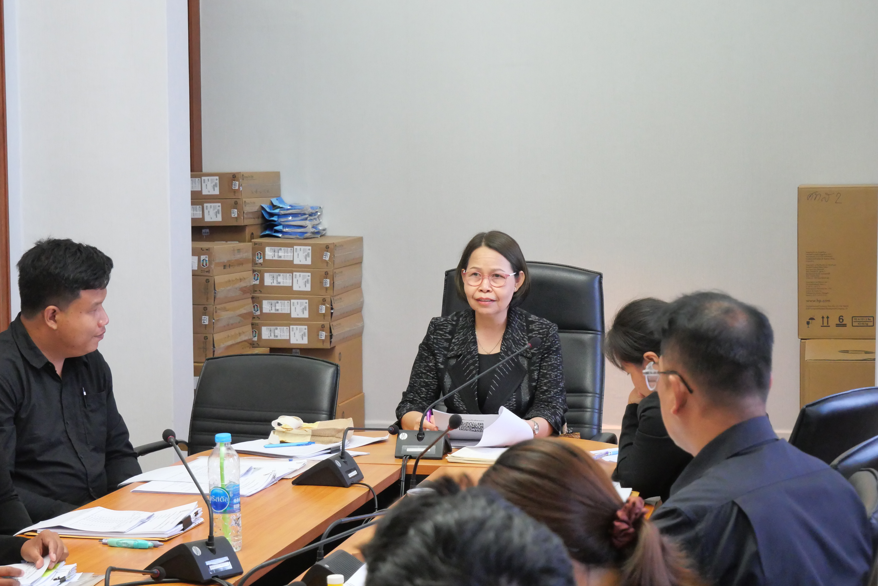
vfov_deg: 19.0
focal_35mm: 72
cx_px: 439
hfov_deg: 28.1
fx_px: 1757
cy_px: 293
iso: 3200
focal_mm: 35
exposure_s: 1/40
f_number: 5.2
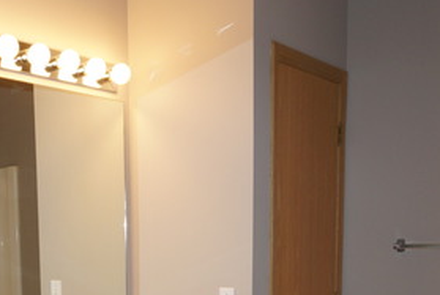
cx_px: 99
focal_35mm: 55
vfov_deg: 23.5
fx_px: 673
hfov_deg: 35.2
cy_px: 308
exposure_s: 1/60
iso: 400
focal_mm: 16
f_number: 4
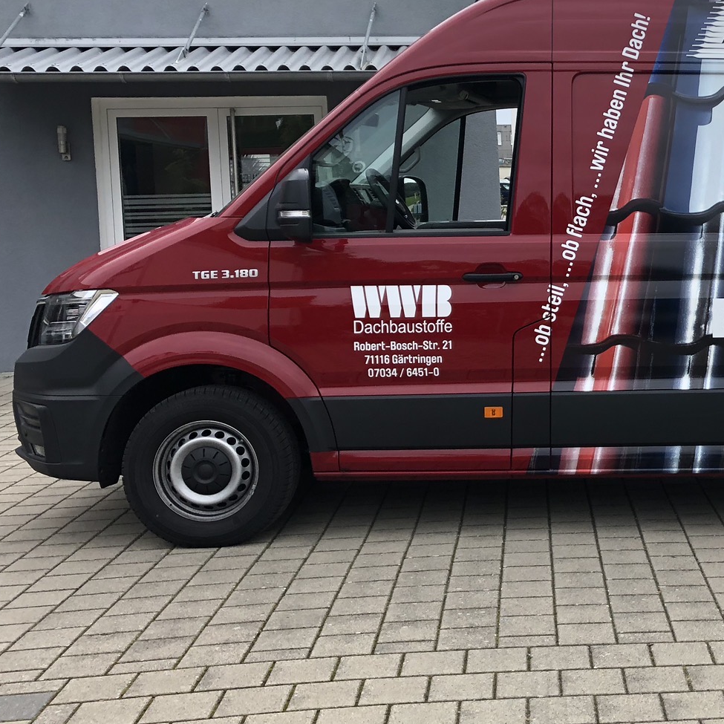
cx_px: 749
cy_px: 284
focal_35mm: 52
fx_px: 1230
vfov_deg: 32.7
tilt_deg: -3.7
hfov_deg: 30.2
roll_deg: +2.9
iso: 20
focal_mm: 4
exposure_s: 1/813
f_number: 1.8
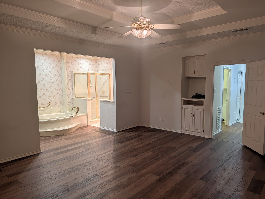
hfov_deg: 71.5
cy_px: 100
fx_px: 184
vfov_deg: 56.9
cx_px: 132
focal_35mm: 24
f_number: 1.68
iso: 26
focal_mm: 6.9
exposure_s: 1/120
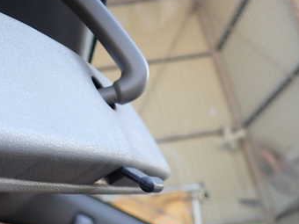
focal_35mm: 53
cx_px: 62
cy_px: 50
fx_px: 458
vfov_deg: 27.1
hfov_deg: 35.1
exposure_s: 1/100
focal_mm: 5.4
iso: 100
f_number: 2.3
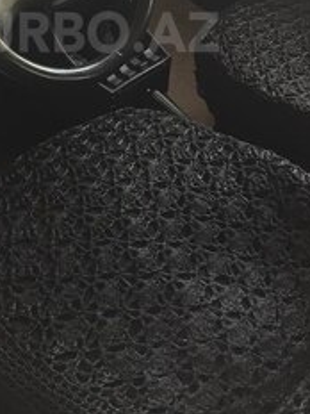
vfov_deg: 29.7
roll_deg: -4.3
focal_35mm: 62
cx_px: 82
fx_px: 740
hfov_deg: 23.4
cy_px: 32
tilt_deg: -35.6
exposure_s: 1/33
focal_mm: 4.15
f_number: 2.2
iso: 50
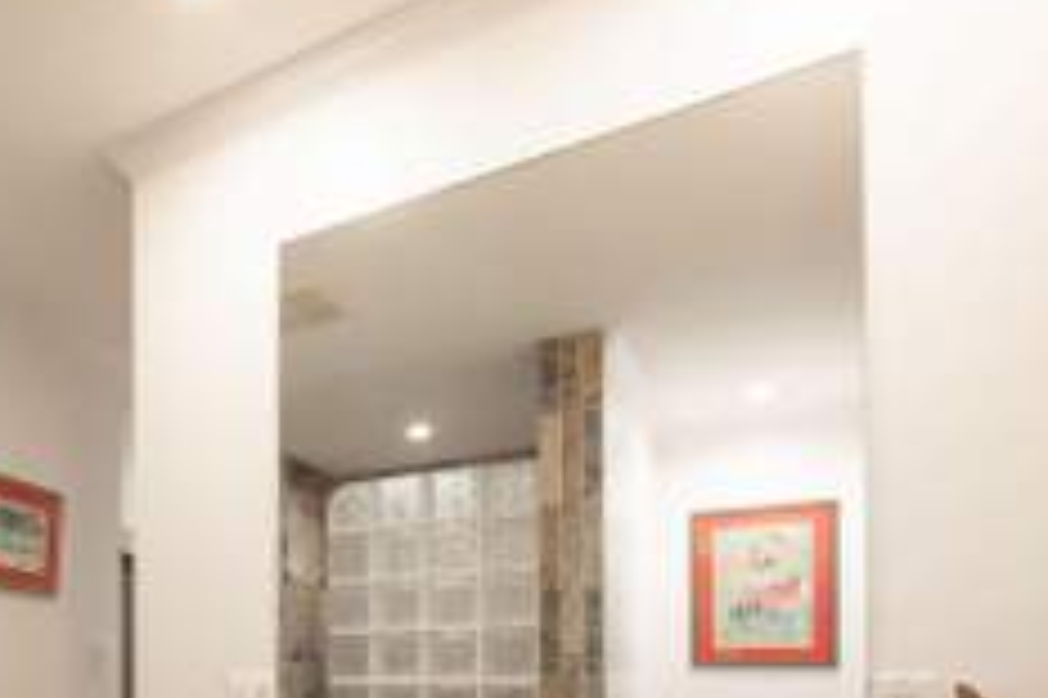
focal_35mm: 29
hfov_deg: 57.0
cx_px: 153
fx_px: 844
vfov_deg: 40.6
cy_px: 660
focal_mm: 14
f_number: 8
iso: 1000
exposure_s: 1/50
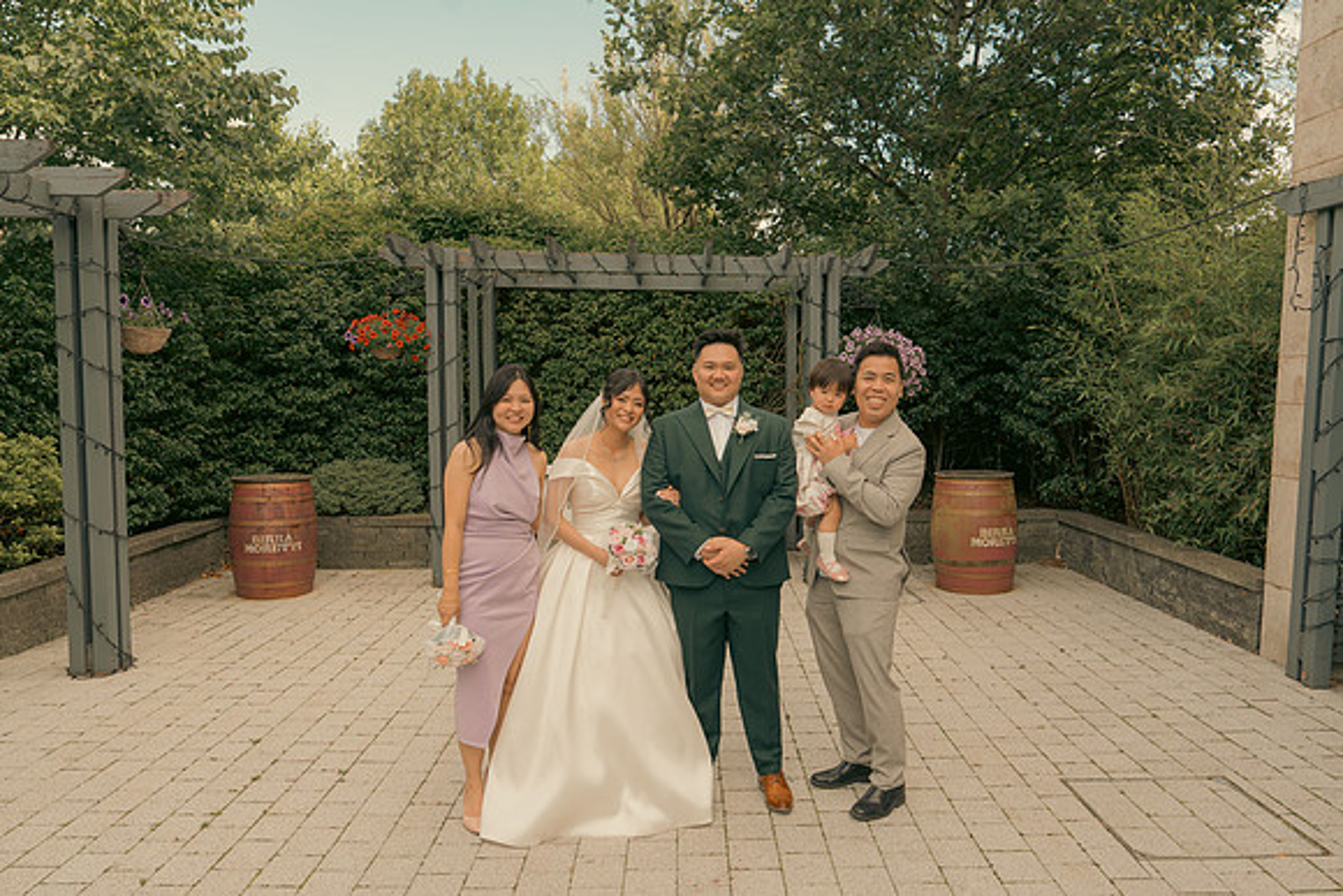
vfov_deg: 49.6
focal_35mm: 26
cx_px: 672
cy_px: 448
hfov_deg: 69.4
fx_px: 970
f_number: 5.6
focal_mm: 26
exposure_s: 1/160
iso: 125
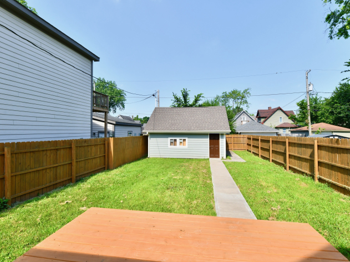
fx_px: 162
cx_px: 182
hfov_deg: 94.5
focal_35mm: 16
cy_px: 133
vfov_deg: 78.1
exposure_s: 1/400
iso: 320
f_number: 10
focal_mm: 14
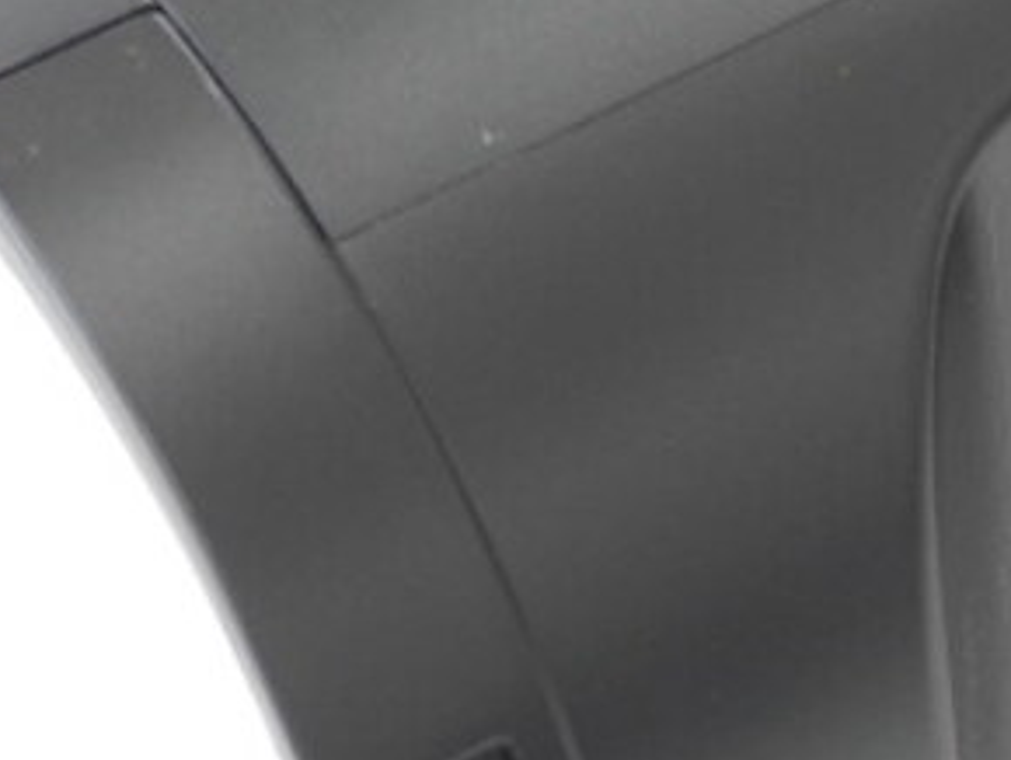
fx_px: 7366
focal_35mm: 252
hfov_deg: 7.7
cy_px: 73
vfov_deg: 5.9
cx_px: 1548
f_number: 3.5
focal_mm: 13
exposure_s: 1/40
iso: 100
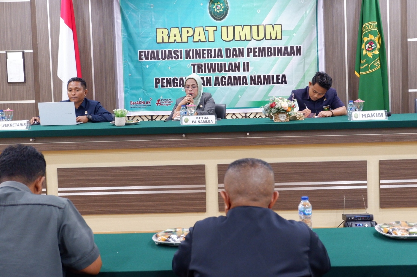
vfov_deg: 25.5
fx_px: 613
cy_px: 126
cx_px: 237
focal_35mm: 53
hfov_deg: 37.5
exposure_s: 1/40
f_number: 4.4
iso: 2000
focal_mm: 27.1
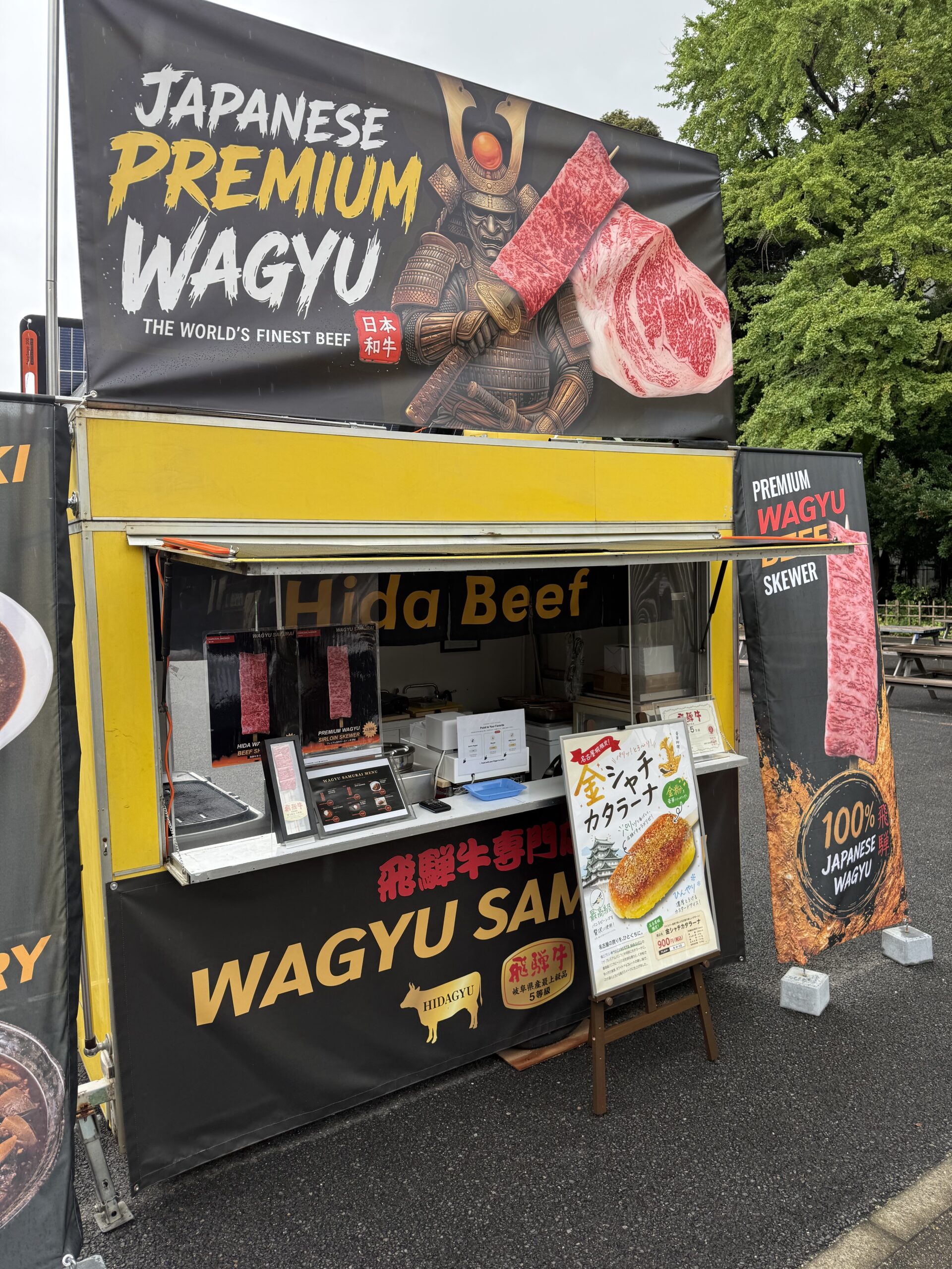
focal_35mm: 24
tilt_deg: -3.0
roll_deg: +1.2
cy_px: 634
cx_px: 476
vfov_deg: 71.6
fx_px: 880
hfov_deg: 56.8
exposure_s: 1/305
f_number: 1.78
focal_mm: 6.76
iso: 80
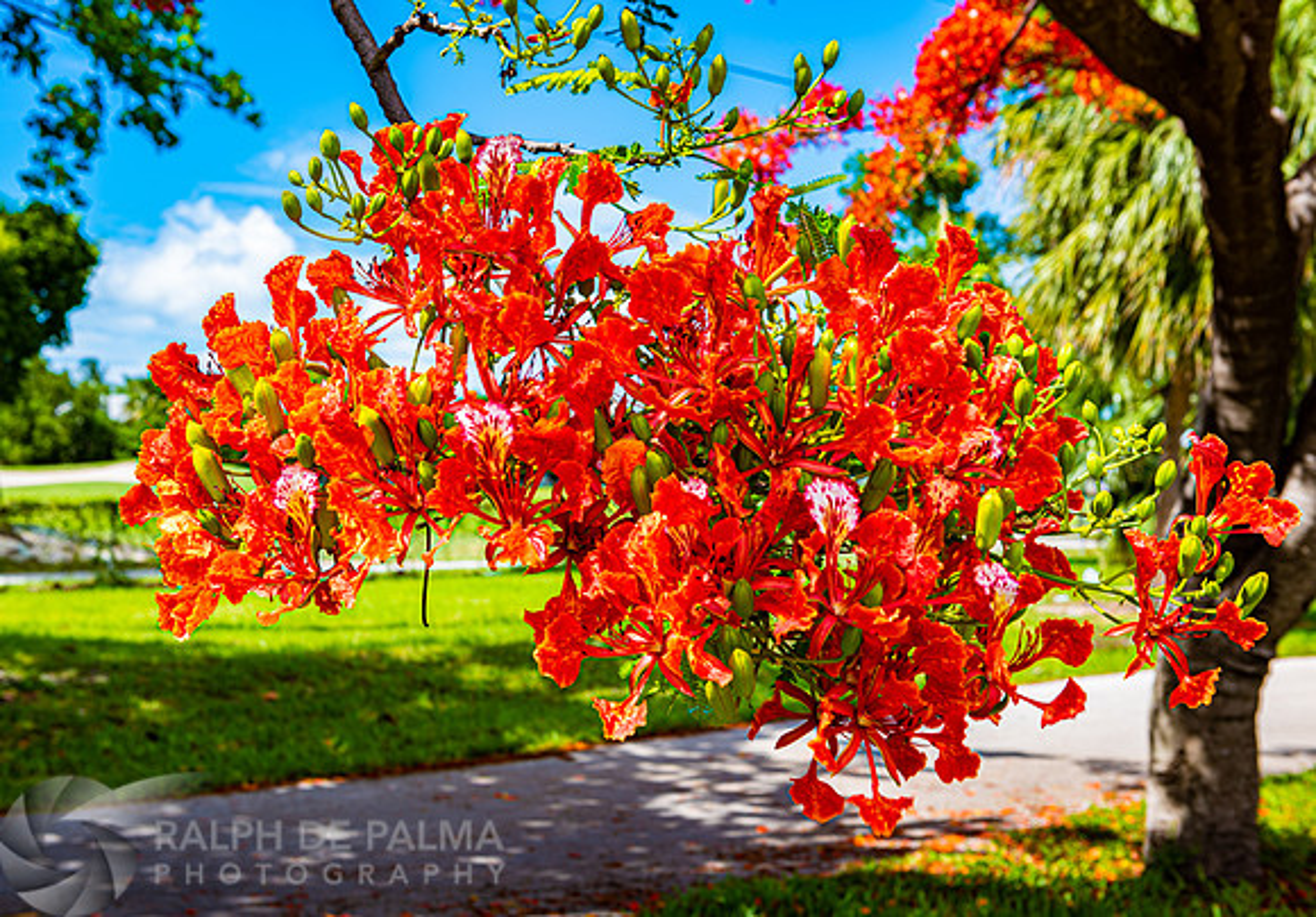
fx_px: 1879
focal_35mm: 51
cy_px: 471
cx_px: 612
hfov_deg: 38.6
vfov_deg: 27.4
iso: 64
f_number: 7.1
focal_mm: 48
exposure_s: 1/80
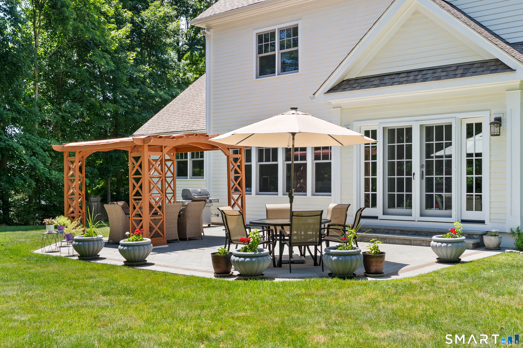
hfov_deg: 46.4
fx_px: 610
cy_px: 174
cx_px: 262
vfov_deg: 31.9
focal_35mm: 42
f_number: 8
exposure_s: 1/100
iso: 320
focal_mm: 28
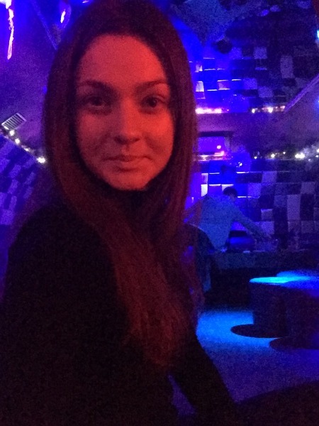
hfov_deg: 45.4
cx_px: 160
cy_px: 213
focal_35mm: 31
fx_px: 381
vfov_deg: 58.4
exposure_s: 1/17
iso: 2000
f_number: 2.2
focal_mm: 2.65
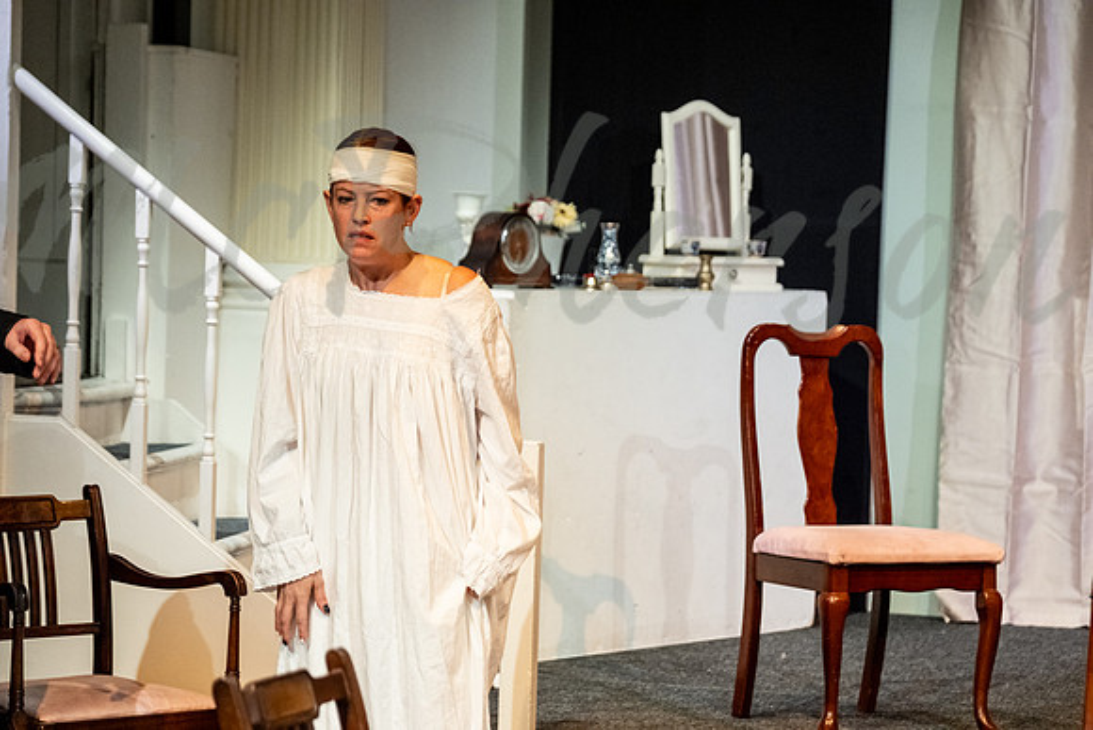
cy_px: 365
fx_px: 3249
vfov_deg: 12.8
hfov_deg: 19.1
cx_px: 546
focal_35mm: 107
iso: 2000
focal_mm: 71.5
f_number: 2.8
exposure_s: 1/250
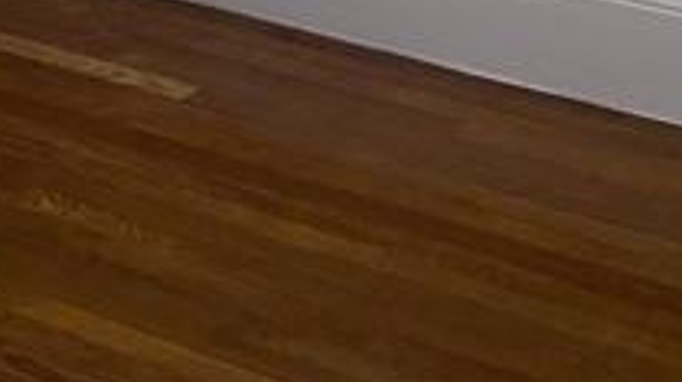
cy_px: -855
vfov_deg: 7.4
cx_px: 163
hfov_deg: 15.4
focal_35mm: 139
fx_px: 2511
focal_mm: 5.96
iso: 125
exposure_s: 1/197
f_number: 1.6
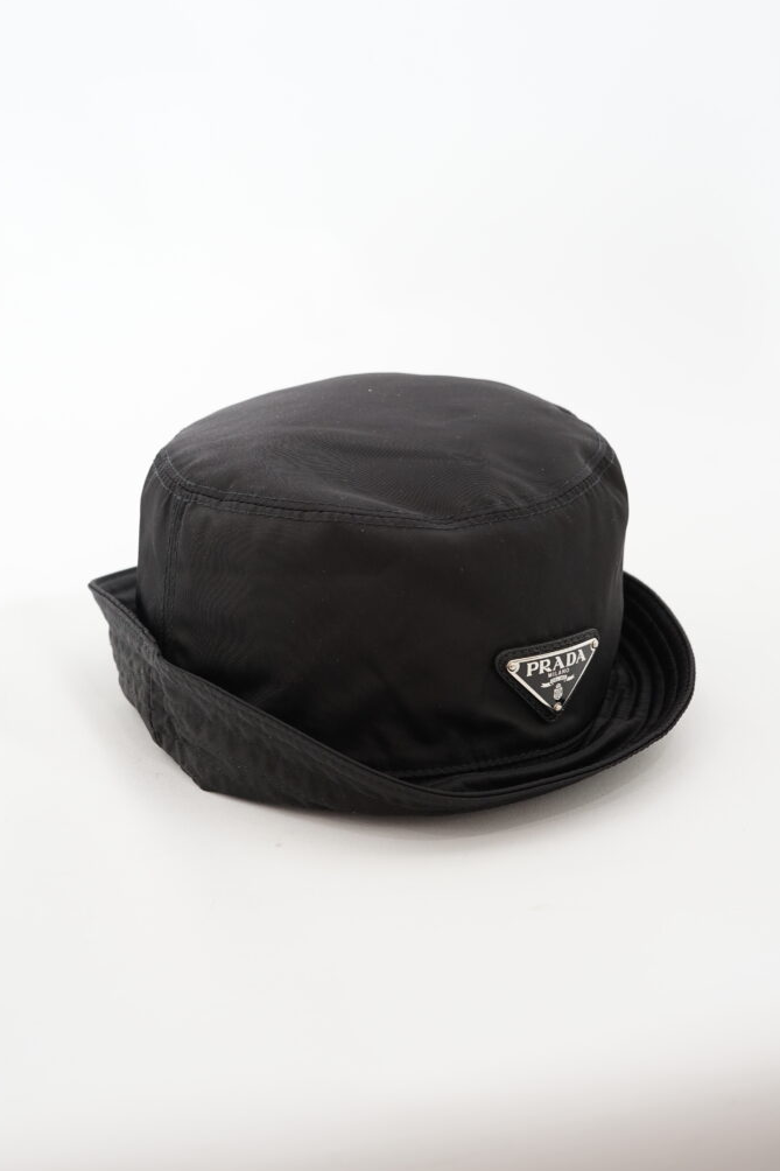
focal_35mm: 51
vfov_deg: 38.9
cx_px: 384
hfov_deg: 26.5
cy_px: 580
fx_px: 1658
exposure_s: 1/13
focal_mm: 50
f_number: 6.3
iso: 640
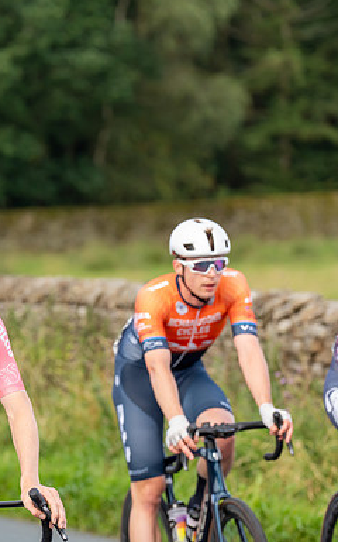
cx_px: -28
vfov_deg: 8.2
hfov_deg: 5.1
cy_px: 270
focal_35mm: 257
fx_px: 3788
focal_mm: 167
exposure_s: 1/800
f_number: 4.5
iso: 800
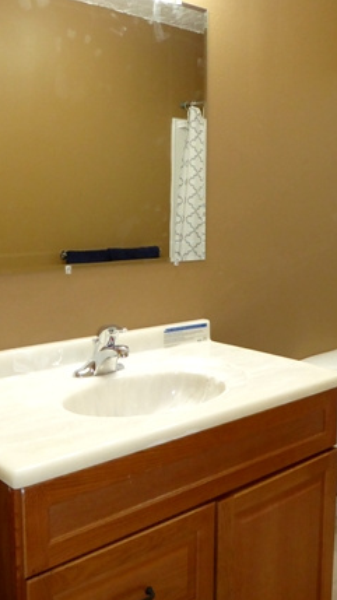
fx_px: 620
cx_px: 208
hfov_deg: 30.3
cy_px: 291
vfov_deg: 51.6
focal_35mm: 39
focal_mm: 4.3
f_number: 3.3
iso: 400
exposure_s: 1/60
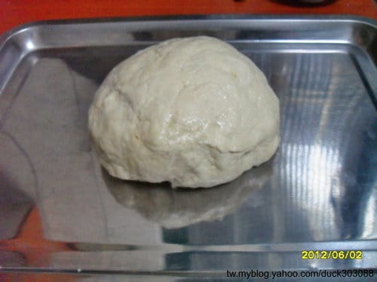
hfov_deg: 52.6
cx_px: 188
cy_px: 141
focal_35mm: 35
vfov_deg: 40.7
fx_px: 381
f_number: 2.8
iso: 400
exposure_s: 1/30
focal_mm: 6.2
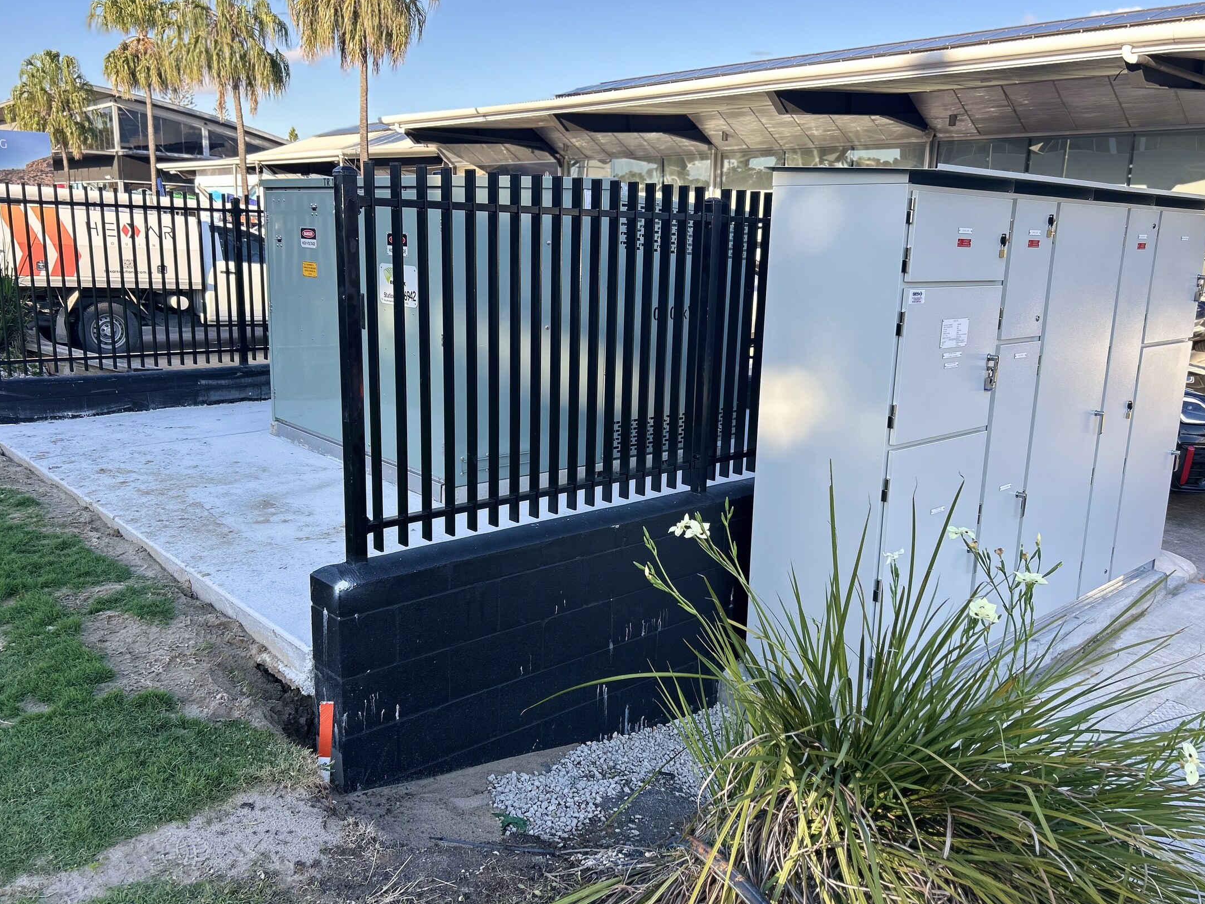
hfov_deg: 61.6
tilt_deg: -10.8
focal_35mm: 29
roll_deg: -2.1
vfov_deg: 48.2
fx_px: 1010
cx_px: 625
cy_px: 449
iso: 50
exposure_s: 1/733
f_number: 1.5
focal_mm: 5.7
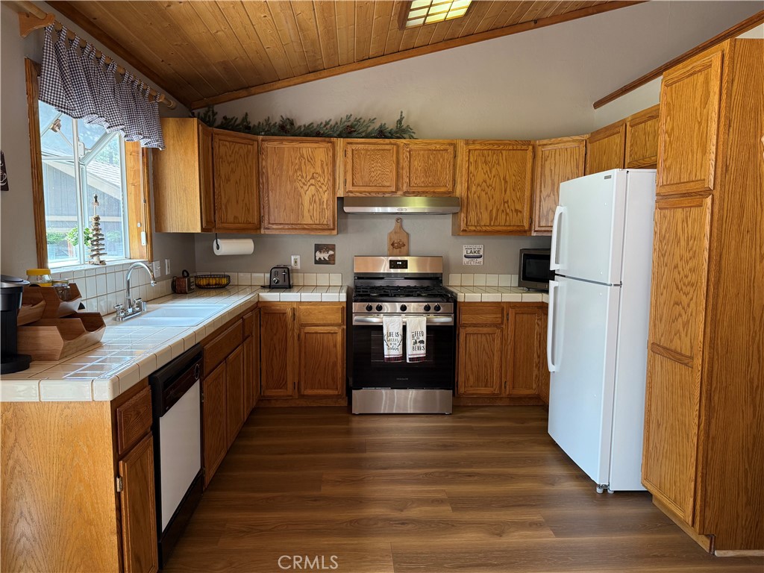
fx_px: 530
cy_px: 286
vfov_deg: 56.8
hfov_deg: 71.6
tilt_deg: -5.9
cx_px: 382
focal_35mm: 24
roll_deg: -0.5
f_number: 1.78
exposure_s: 1/120
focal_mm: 6.76
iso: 200
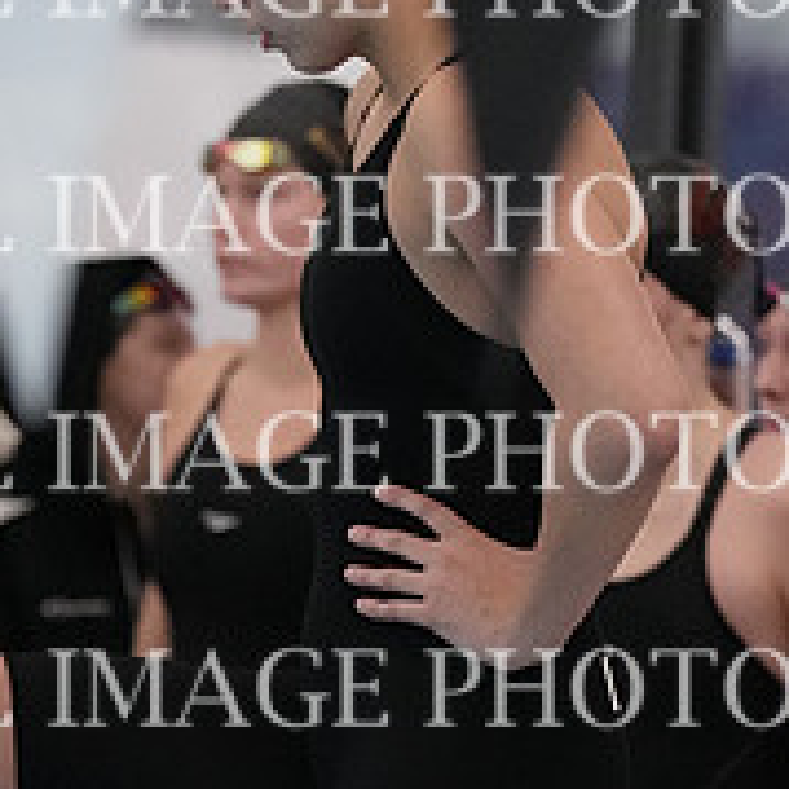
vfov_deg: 2.5
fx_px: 17896
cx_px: 394
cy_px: 807
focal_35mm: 694
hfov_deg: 2.5
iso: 6400
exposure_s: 1/1250
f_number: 4
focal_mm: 168
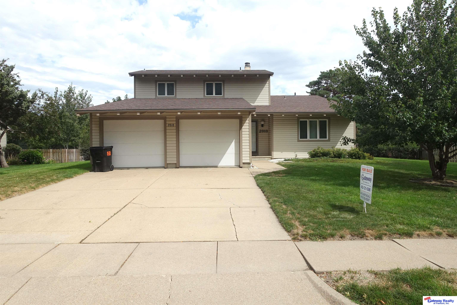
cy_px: 152
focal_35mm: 24
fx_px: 305
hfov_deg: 73.7
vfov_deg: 53.1
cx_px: 228
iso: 125
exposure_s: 1/160
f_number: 4
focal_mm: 8.8
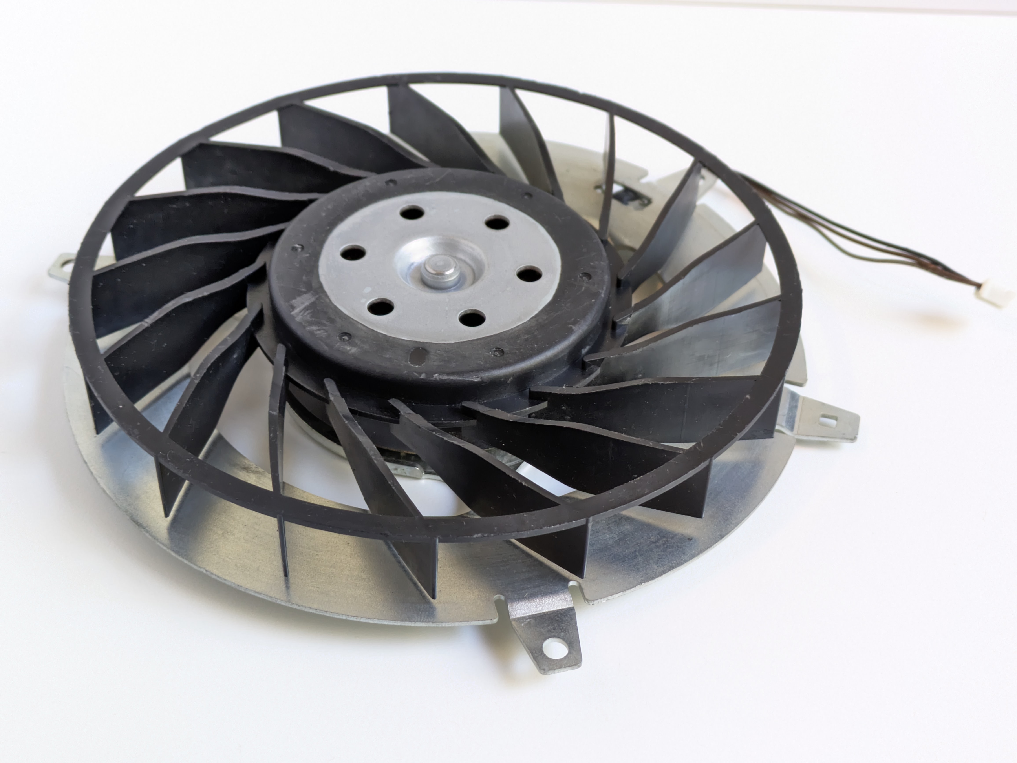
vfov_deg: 28.6
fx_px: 1499
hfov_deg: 37.5
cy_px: 382
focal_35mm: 51
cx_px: 508
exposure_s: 1/50
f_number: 1.89
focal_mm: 5.43
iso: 350
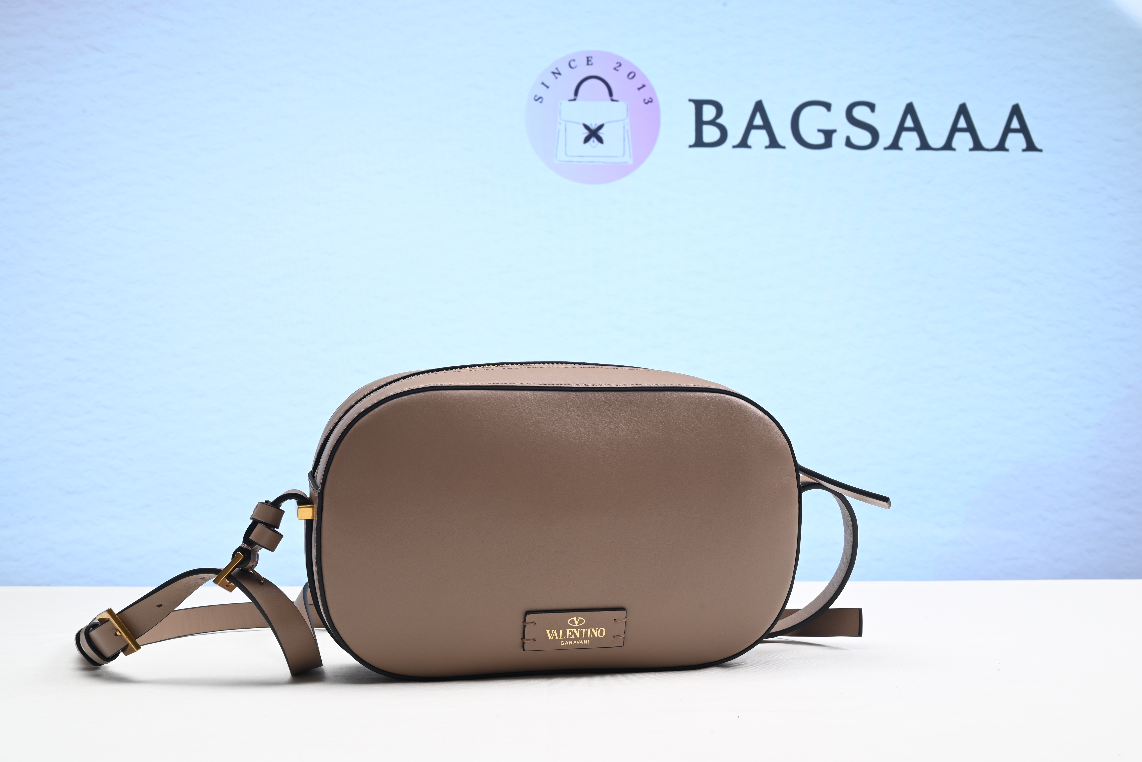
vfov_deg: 34.2
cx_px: 571
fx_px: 1238
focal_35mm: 39
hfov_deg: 49.5
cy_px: 381
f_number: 16
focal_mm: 39
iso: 100
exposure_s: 1/2
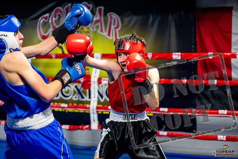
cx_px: 119
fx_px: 463
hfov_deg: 28.8
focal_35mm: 70
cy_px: 80
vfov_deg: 19.5
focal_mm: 70
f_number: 2
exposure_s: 1/1000
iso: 4000
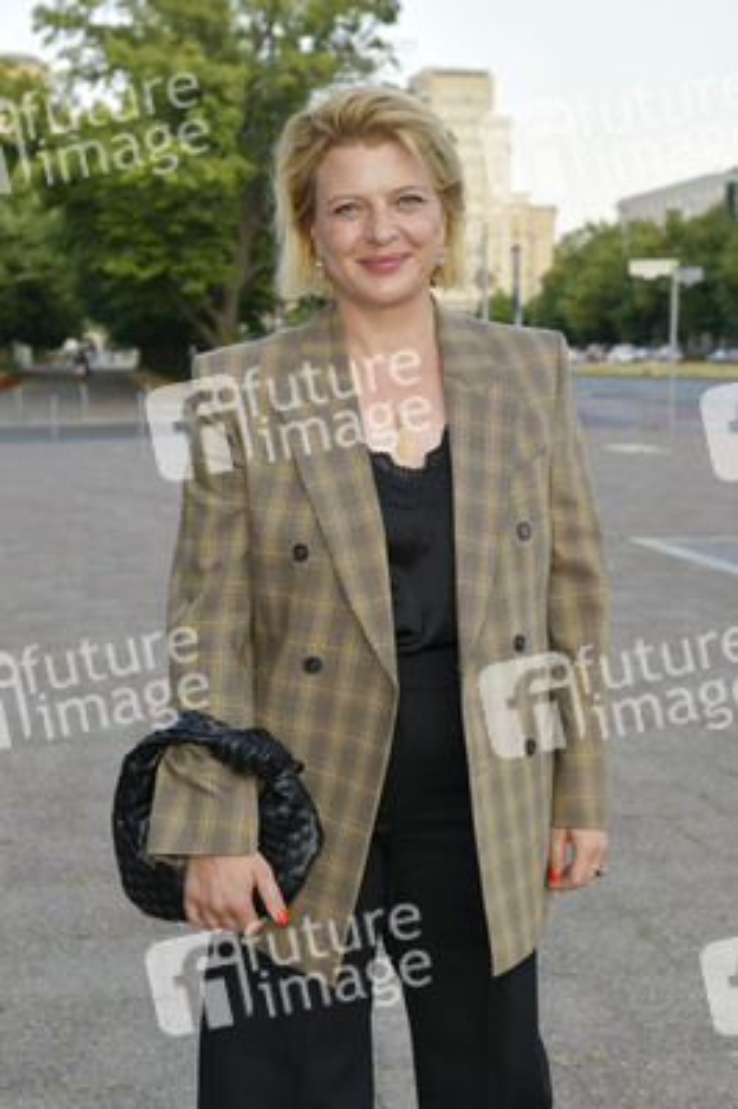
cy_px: 554
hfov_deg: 29.8
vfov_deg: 43.6
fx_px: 1386
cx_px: 369
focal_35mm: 45
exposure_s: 1/200
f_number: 5.6
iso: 320
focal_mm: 45
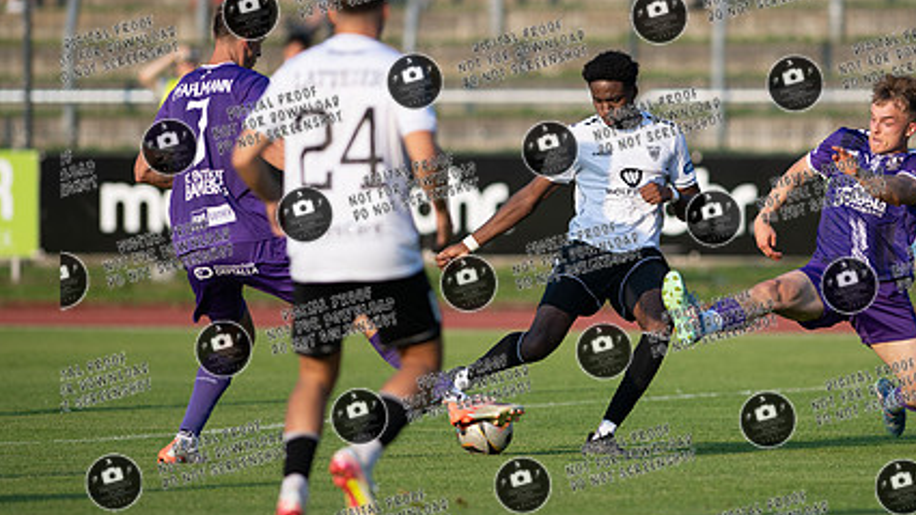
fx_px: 11755
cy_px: 193
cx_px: 623
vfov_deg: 2.5
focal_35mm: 484
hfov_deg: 4.5
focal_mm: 300
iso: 180
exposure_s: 1/1600
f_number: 3.2
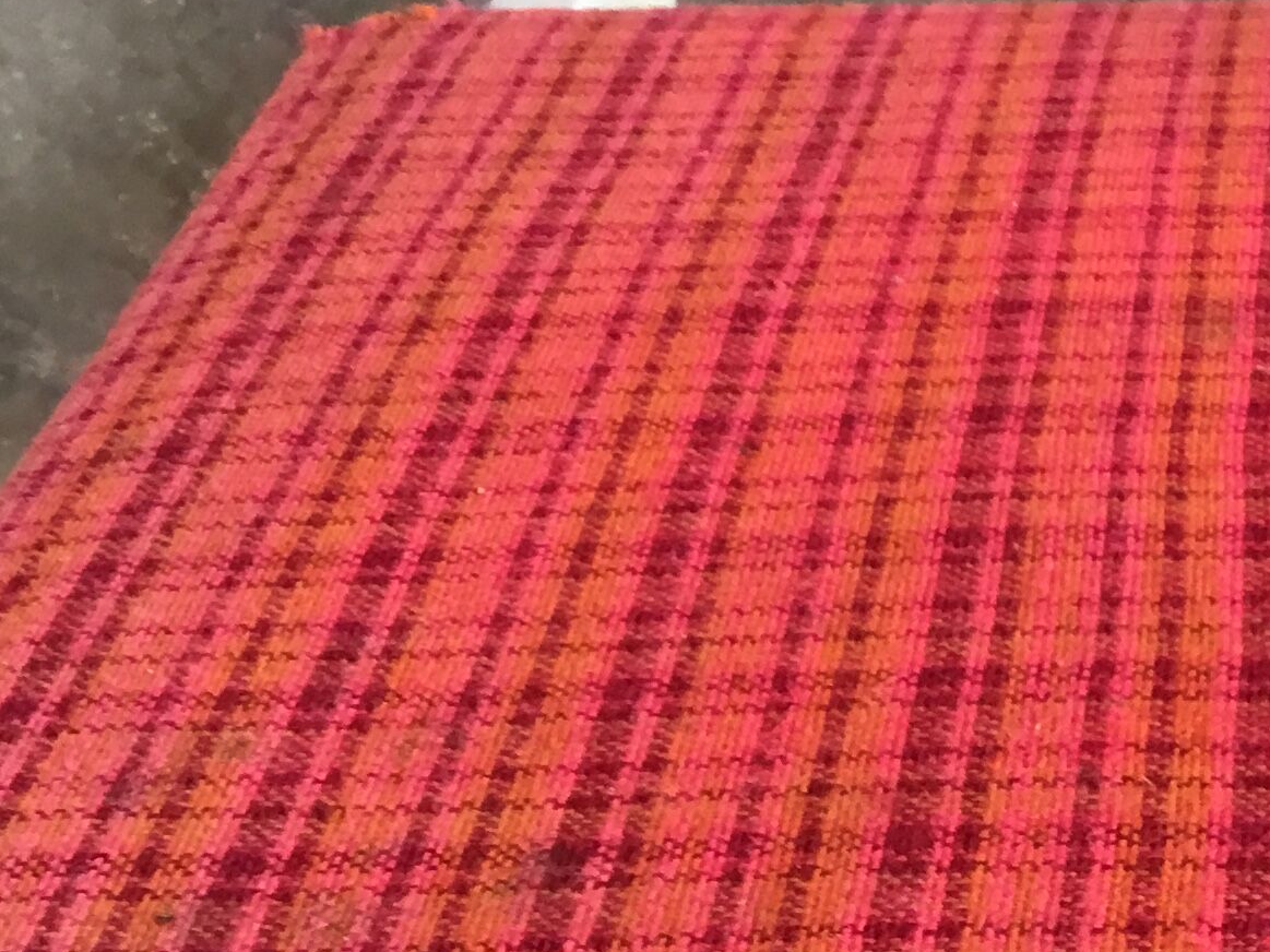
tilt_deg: -35.0
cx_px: 1013
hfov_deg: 22.2
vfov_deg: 16.6
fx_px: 3192
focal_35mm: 87
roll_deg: +3.7
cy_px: 992
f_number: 2.4
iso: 64
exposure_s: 1/33
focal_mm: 3.3
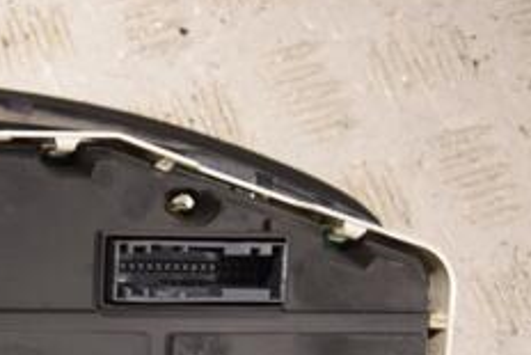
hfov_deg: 15.8
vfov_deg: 11.0
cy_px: 355
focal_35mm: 124
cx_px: -119
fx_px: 1830
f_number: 5.6
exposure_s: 1/125
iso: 400
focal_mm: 32
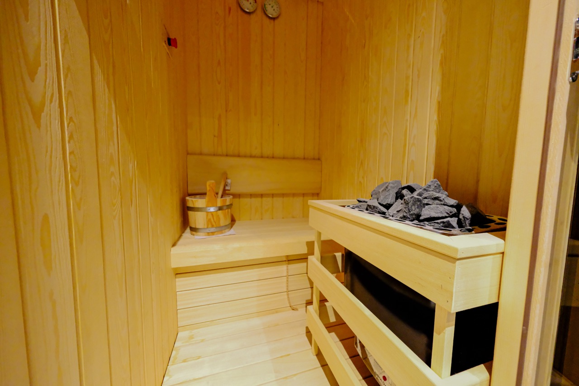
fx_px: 193
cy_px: 193
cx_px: 290
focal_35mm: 12
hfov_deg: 112.6
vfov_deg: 90.0
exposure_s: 1/15
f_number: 3.5
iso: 8000
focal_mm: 8
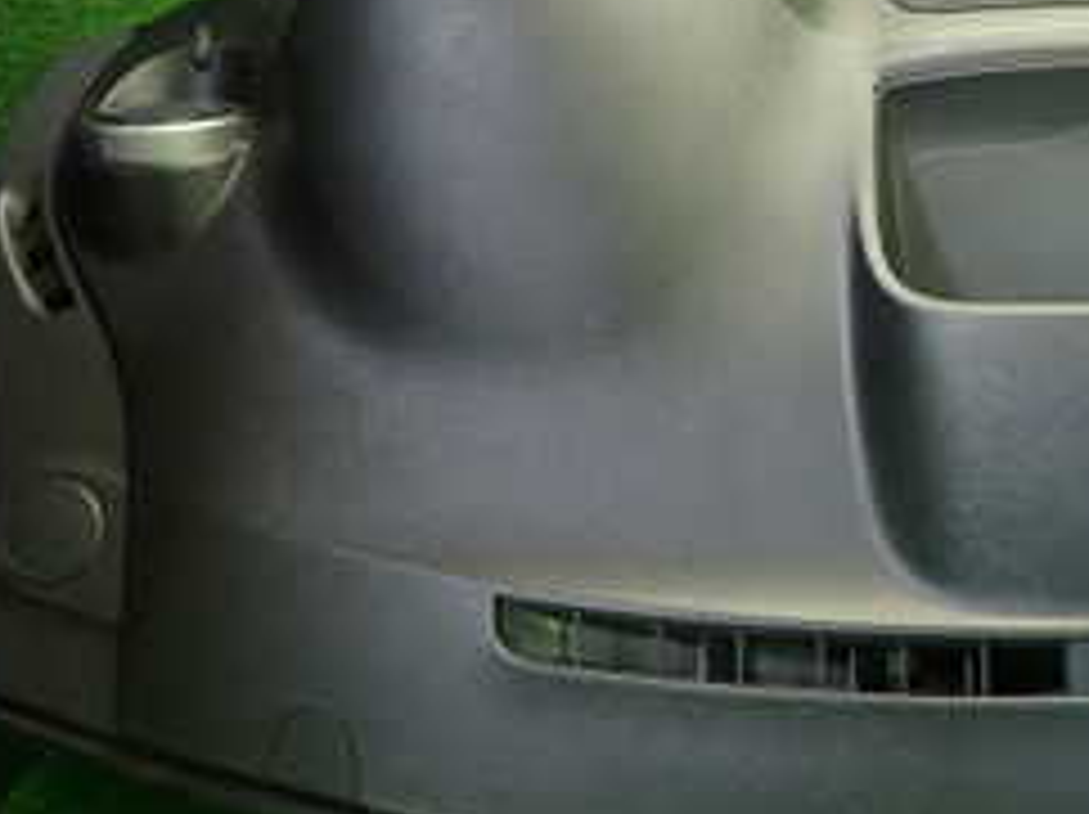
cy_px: 364
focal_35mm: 62
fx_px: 1949
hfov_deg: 29.3
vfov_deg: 23.6
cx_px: 1071
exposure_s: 1/30
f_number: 2
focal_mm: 4.5
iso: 200
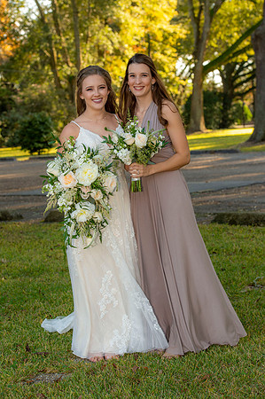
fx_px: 941
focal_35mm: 85
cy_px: 200
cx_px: 132
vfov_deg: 23.9
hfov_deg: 16.0
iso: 1250
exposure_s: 1/400
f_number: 6.3
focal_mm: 85
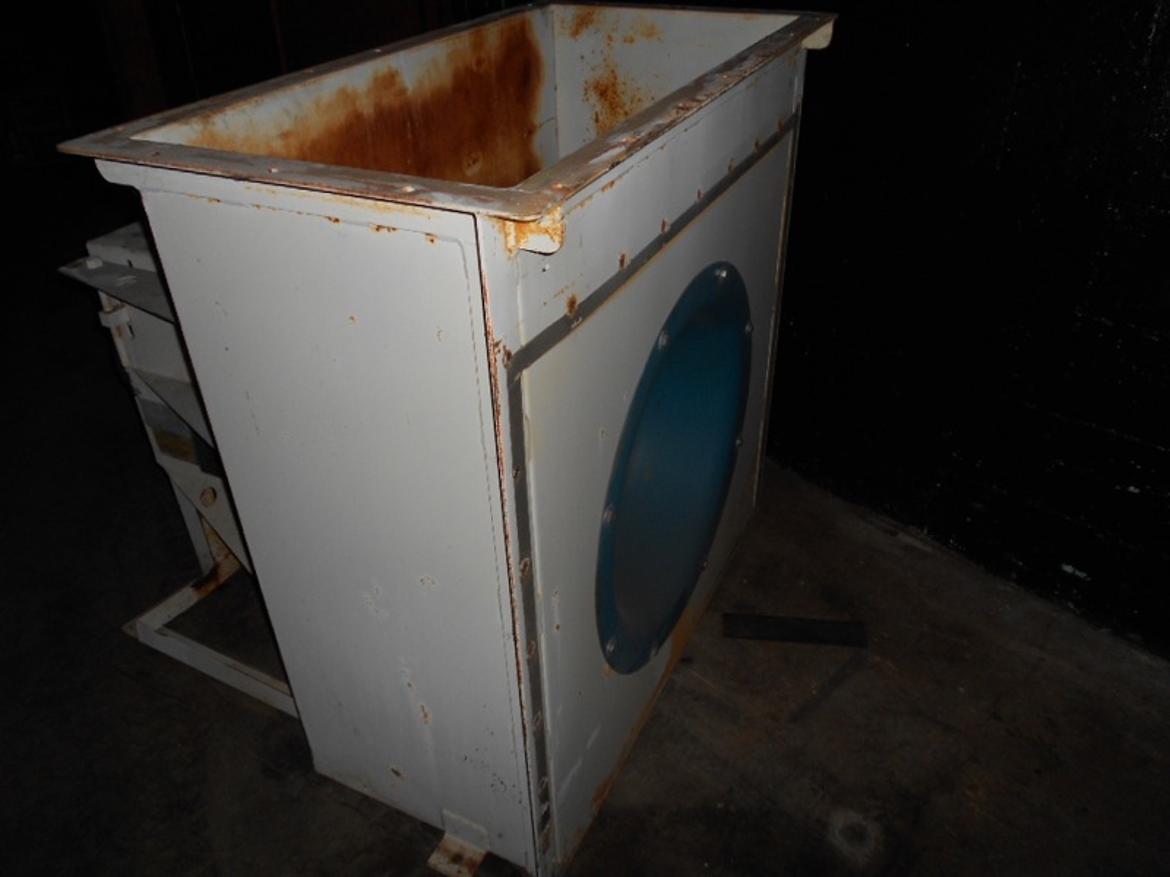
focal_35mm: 26
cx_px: 585
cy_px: 438
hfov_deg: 67.3
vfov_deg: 53.1
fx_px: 879
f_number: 3.2
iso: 80
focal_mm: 4.6
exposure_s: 1/25
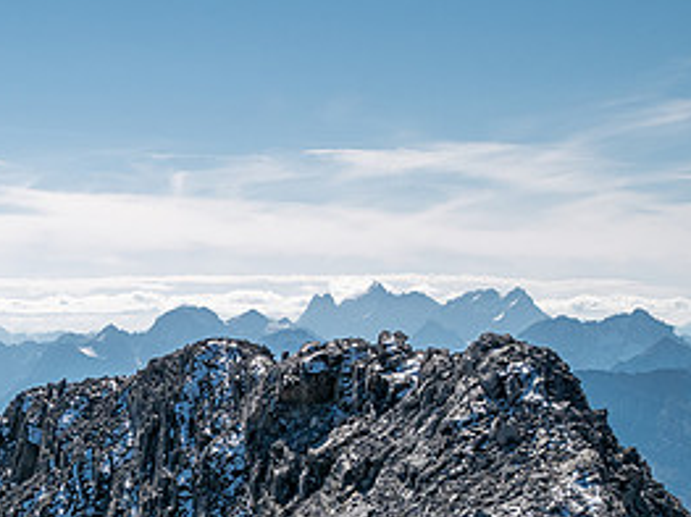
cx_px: 32
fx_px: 2813
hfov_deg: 13.8
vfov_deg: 10.4
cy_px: 508
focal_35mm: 141
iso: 200
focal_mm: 32
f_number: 8
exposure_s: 1/800
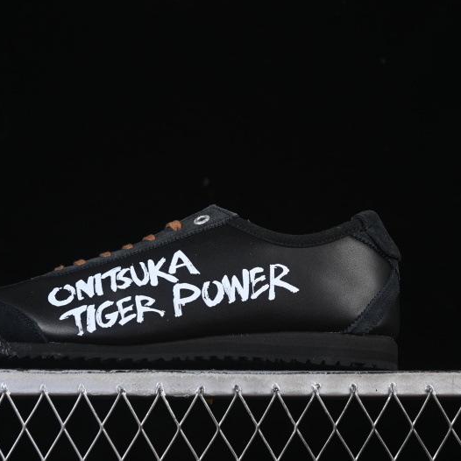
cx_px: 173
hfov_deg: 17.9
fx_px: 1462
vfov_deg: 17.9
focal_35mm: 97
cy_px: 230
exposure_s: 1/125
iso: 160
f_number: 7.1
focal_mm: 50
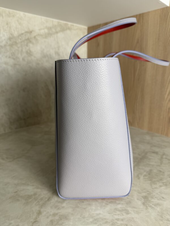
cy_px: 113
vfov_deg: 71.6
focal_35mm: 24
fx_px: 157
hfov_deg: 56.8
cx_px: 85
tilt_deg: -15.2
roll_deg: -0.5
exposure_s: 1/120
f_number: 1.78
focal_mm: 6.76
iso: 80
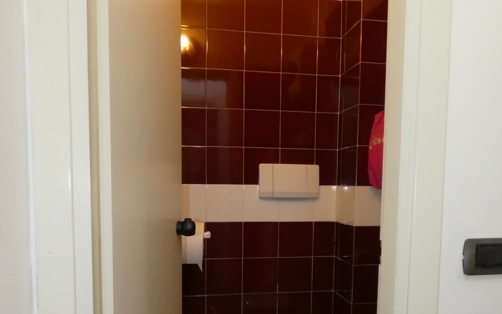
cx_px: 249
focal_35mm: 29
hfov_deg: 64.6
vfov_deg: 42.3
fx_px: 397
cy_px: 221
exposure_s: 1/60
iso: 800
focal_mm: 3.6
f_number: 2.8
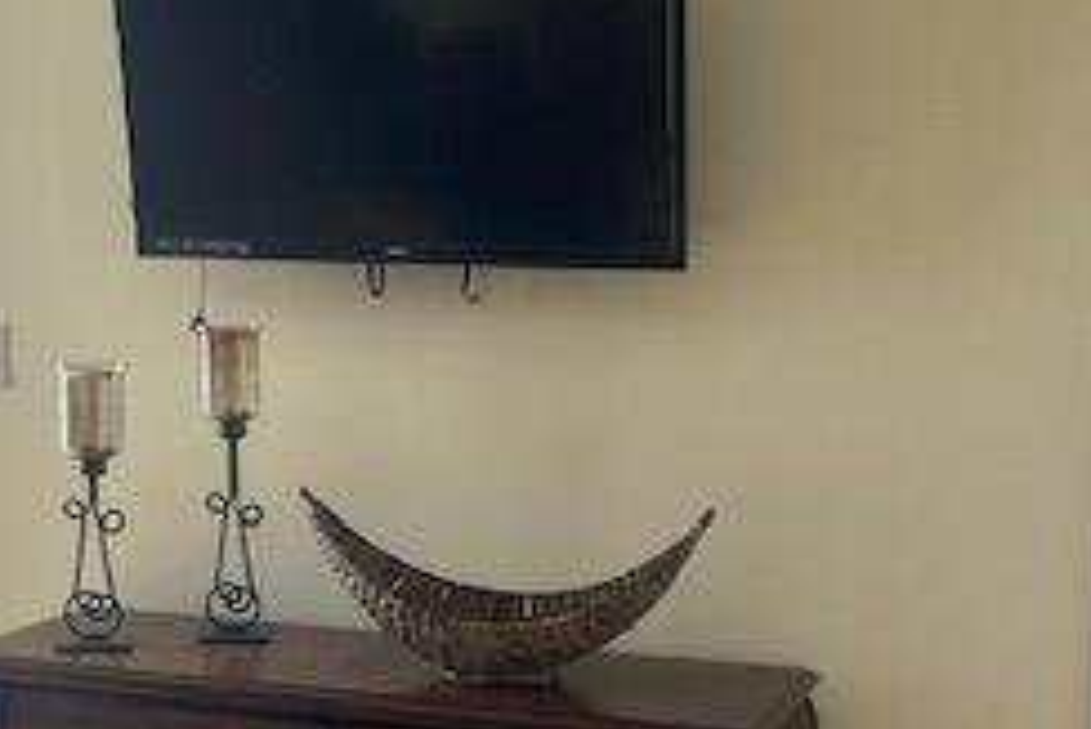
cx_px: 461
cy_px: 523
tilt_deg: -8.0
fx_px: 2153
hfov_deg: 28.4
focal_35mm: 71
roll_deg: -0.4
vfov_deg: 19.1
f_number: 1.8
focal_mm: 4.25
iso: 64
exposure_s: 1/120
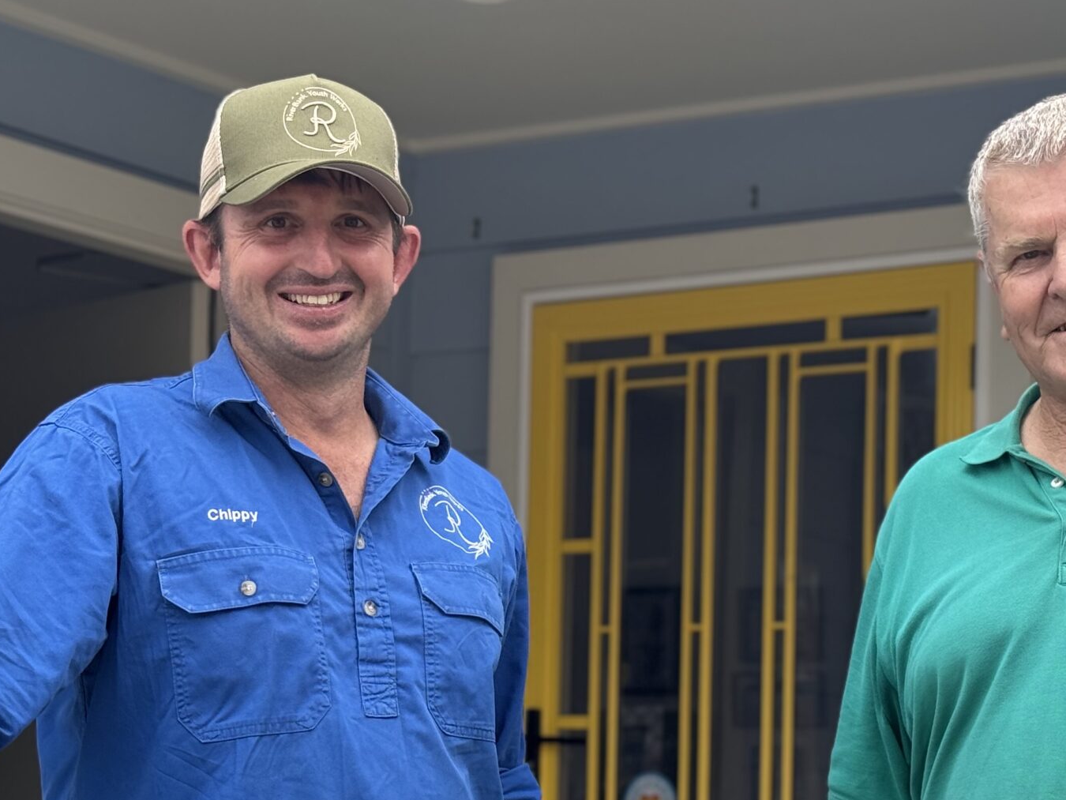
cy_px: 641
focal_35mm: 91
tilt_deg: +3.0
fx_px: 2803
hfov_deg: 21.5
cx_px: 662
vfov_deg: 16.1
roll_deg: -0.8
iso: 64
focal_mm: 6.76
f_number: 1.78
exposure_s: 1/980
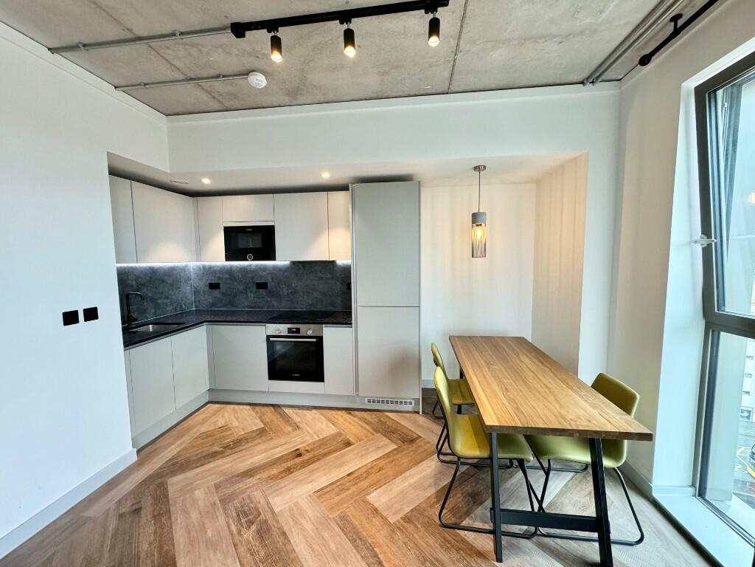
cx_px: 378
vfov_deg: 85.7
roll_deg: +1.1
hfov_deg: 102.1
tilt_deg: -4.2
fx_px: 305
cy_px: 284
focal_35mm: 14
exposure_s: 1/100
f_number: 2.2
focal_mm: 2.22
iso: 250
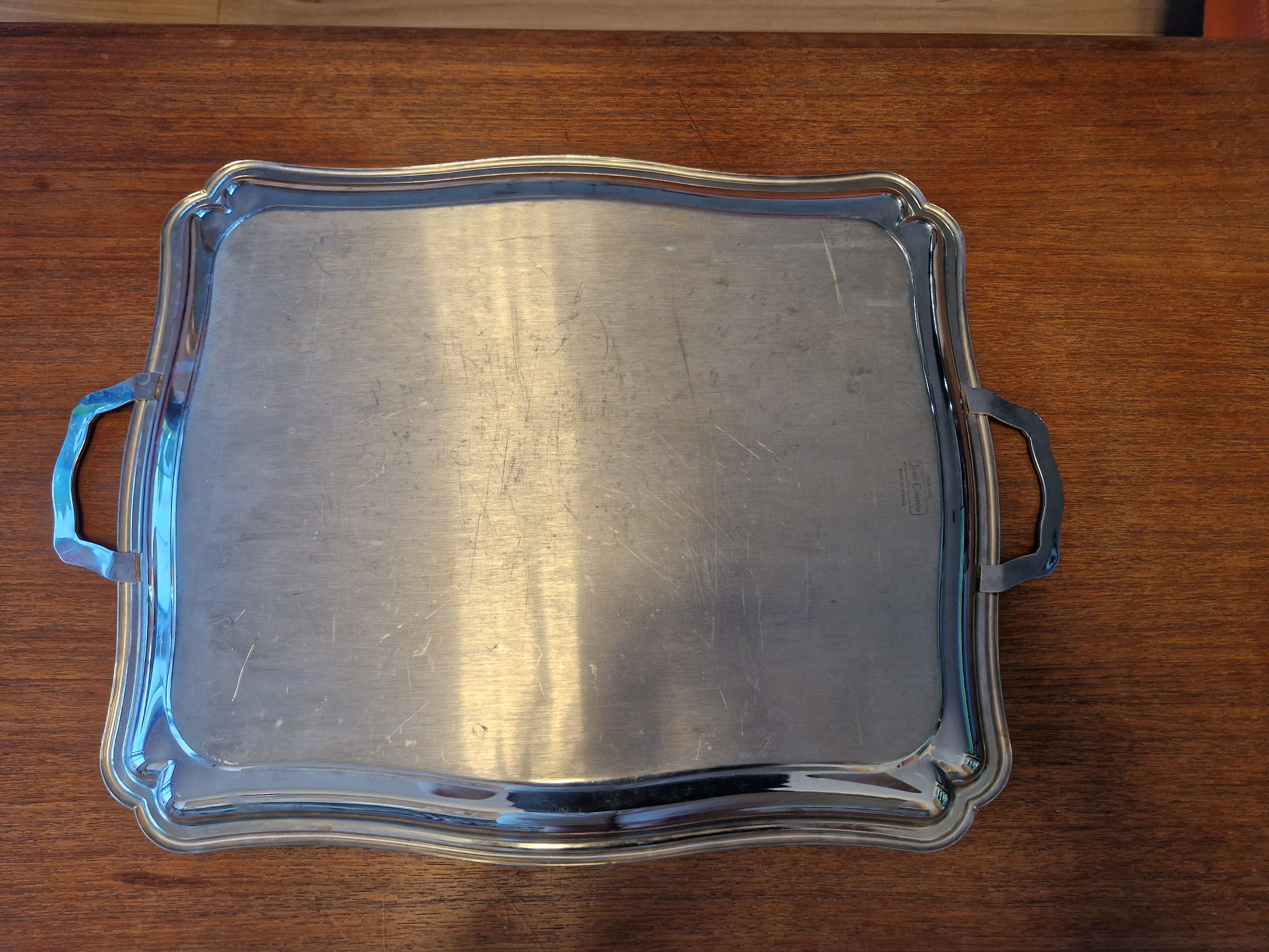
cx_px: 634
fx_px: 843
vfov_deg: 58.9
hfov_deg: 73.9
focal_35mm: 23
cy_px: 476
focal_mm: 5.4
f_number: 1.8
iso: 250
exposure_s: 1/100
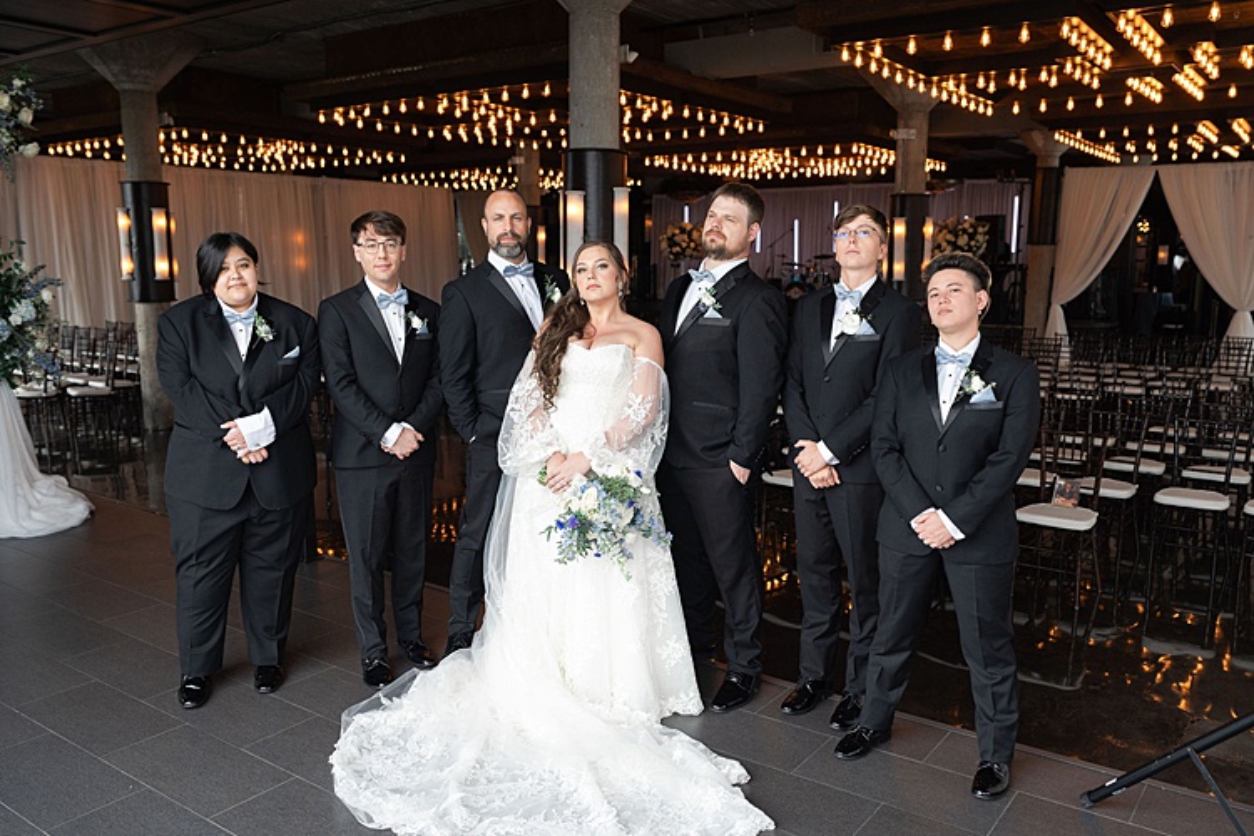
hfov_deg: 64.7
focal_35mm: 28
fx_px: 990
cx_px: 627
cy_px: 418
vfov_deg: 45.8
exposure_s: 1/250
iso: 250
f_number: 2.8
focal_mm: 28
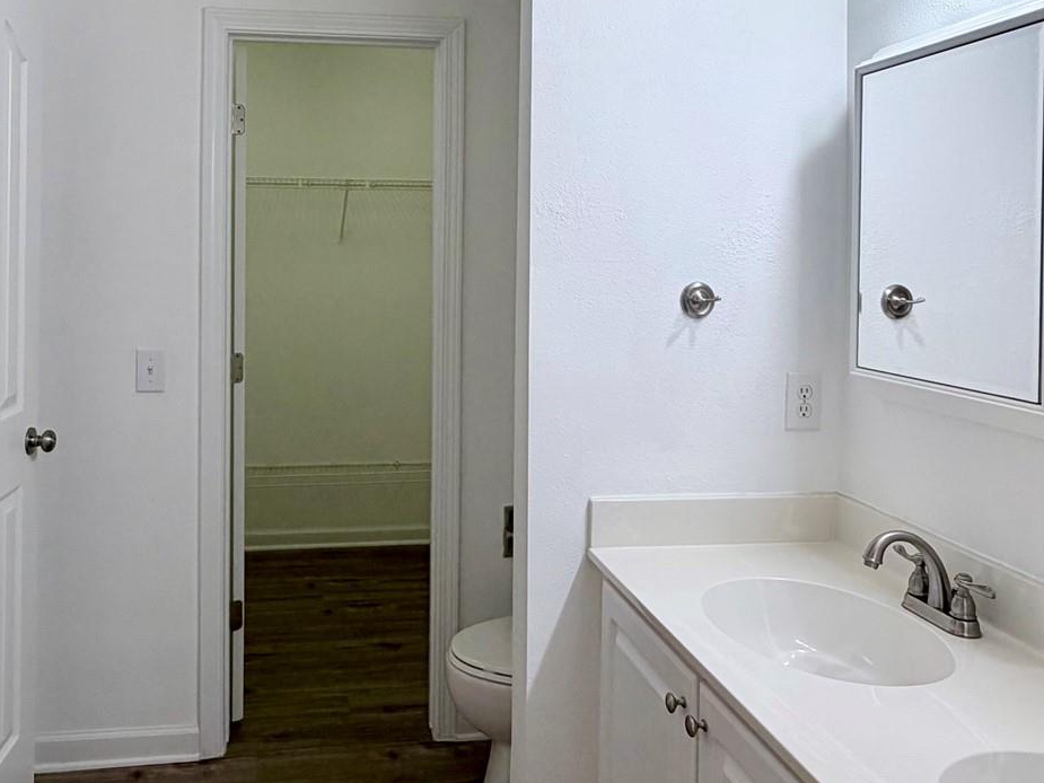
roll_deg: +0.7
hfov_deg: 58.0
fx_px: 935
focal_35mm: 31
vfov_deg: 44.7
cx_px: 438
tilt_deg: -0.7
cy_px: 255
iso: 100
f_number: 2.2
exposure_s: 1/120
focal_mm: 2.22
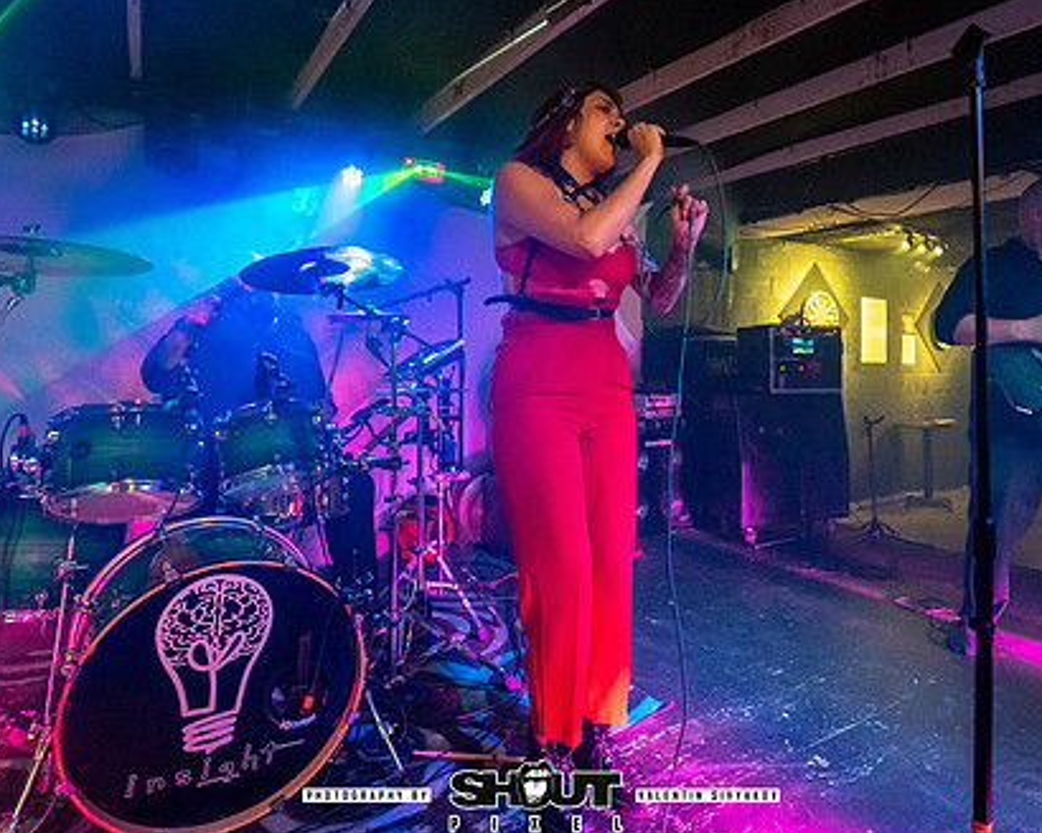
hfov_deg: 76.7
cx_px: 629
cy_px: 331
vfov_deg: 64.9
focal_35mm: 21
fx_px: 648
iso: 3200
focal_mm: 14
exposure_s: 1/250
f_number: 2.8
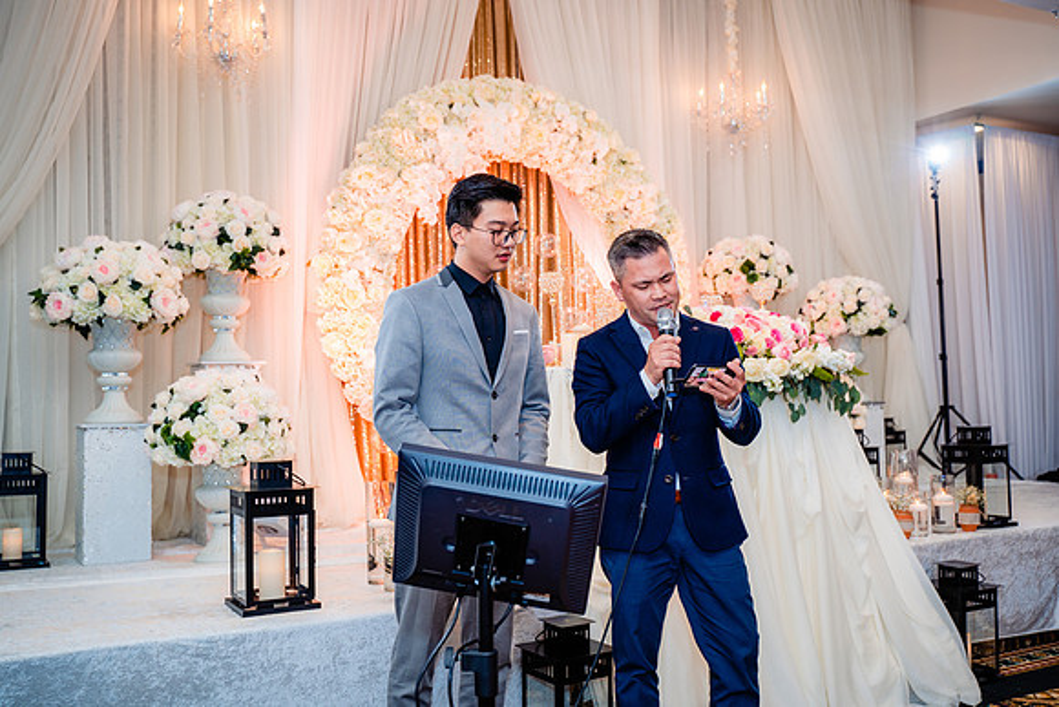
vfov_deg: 38.9
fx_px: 1000
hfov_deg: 55.8
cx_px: 530
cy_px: 354
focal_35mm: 34
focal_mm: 34
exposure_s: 1/160
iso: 640
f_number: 3.5
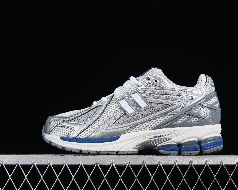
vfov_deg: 18.1
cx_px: 133
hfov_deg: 22.5
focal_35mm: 85
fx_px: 599
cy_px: 95
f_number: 8
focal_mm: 50
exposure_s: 1/80
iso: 160
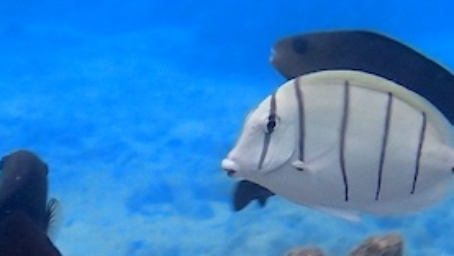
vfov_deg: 4.9
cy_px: 203
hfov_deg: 8.6
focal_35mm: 250
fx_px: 3010
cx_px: 123
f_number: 14
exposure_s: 1/100
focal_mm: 11.09
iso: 200
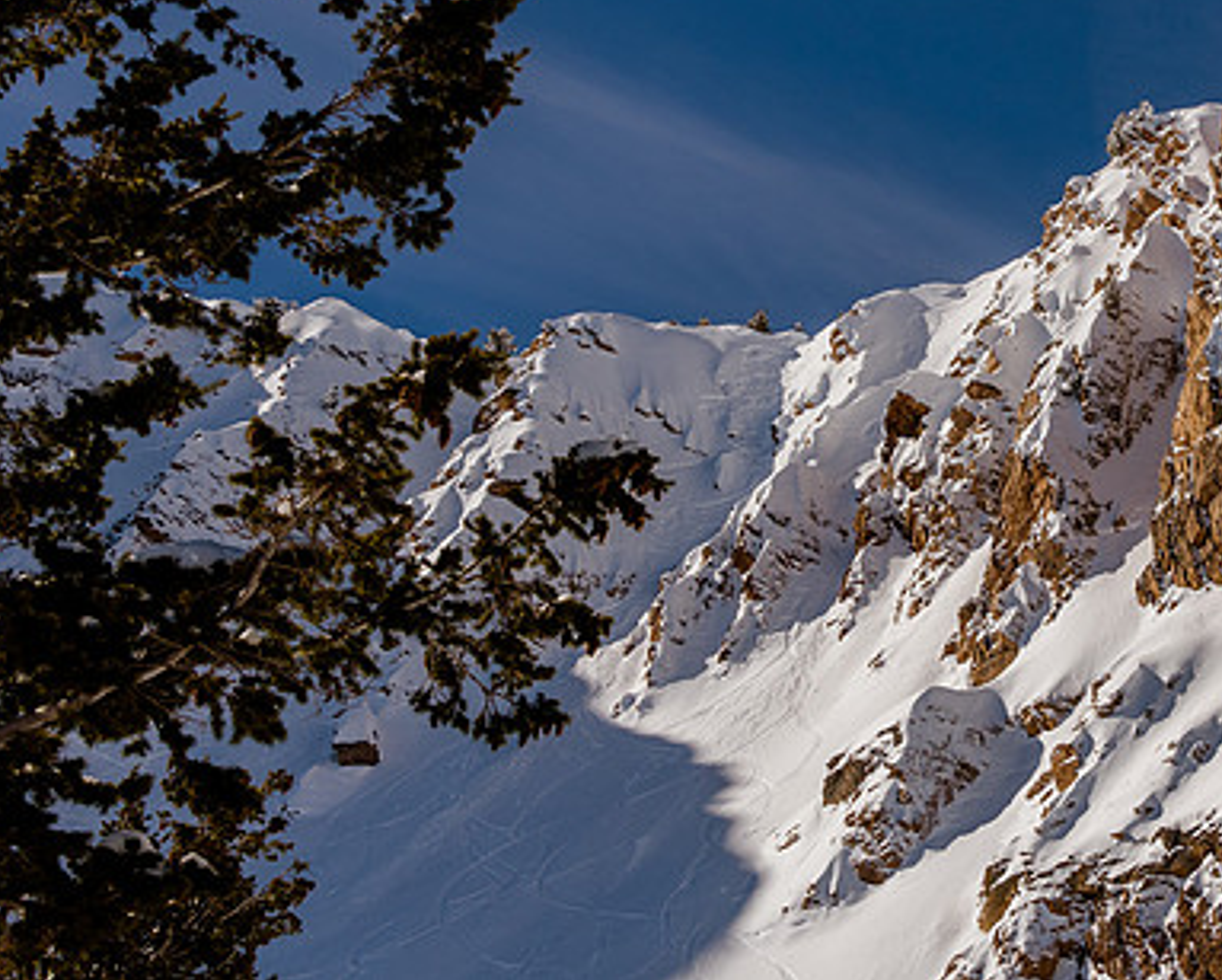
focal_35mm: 85
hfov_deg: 22.1
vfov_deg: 18.0
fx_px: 3077
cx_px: 1024
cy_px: 215
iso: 200
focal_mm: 31
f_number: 10
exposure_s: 1/1000
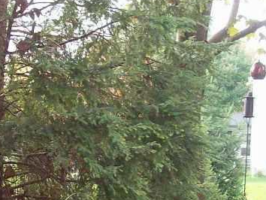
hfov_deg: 18.7
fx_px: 800
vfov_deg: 14.1
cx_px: 41
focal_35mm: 104
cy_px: 172
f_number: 2.7
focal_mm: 6
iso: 140
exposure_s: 1/64
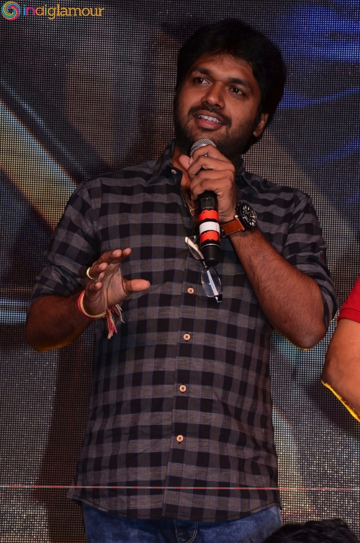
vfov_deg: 14.9
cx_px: 180
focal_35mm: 138
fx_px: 2079
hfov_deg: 9.9
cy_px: 272
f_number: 9
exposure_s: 1/125
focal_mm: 92
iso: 800
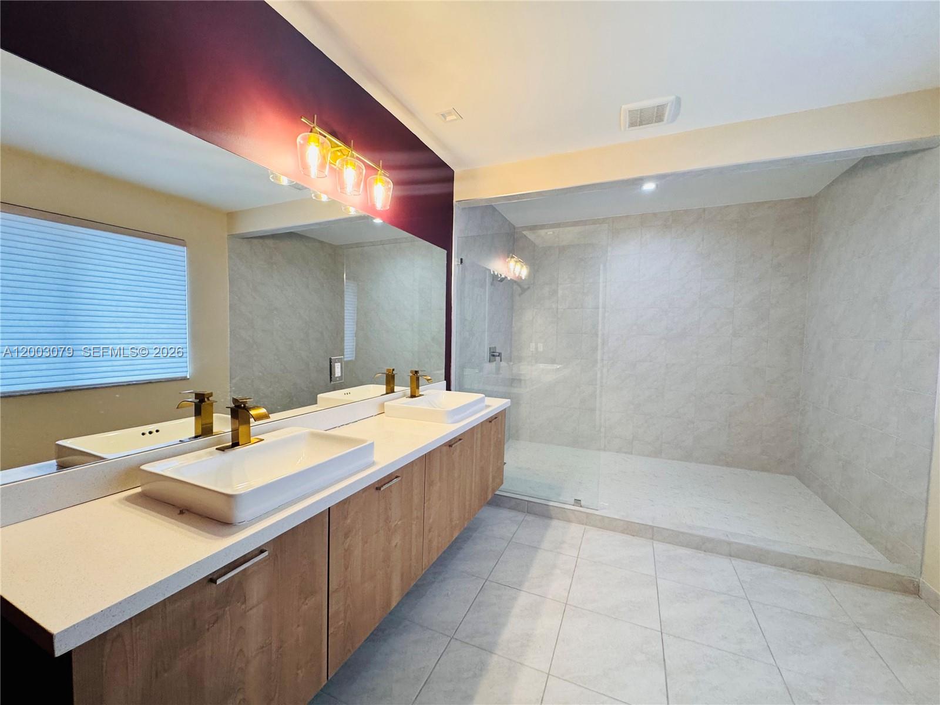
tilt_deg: -3.8
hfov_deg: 102.1
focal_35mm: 14
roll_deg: -0.9
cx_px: 470
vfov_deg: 85.7
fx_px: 380
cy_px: 352
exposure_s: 1/120
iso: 200
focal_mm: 2.22
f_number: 2.2
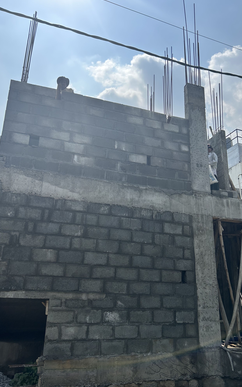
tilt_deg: +19.0
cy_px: 192
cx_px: 133
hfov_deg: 44.5
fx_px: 296
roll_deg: -1.7
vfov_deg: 66.5
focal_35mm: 28
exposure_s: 1/7463
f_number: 1.5
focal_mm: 5.7
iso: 50
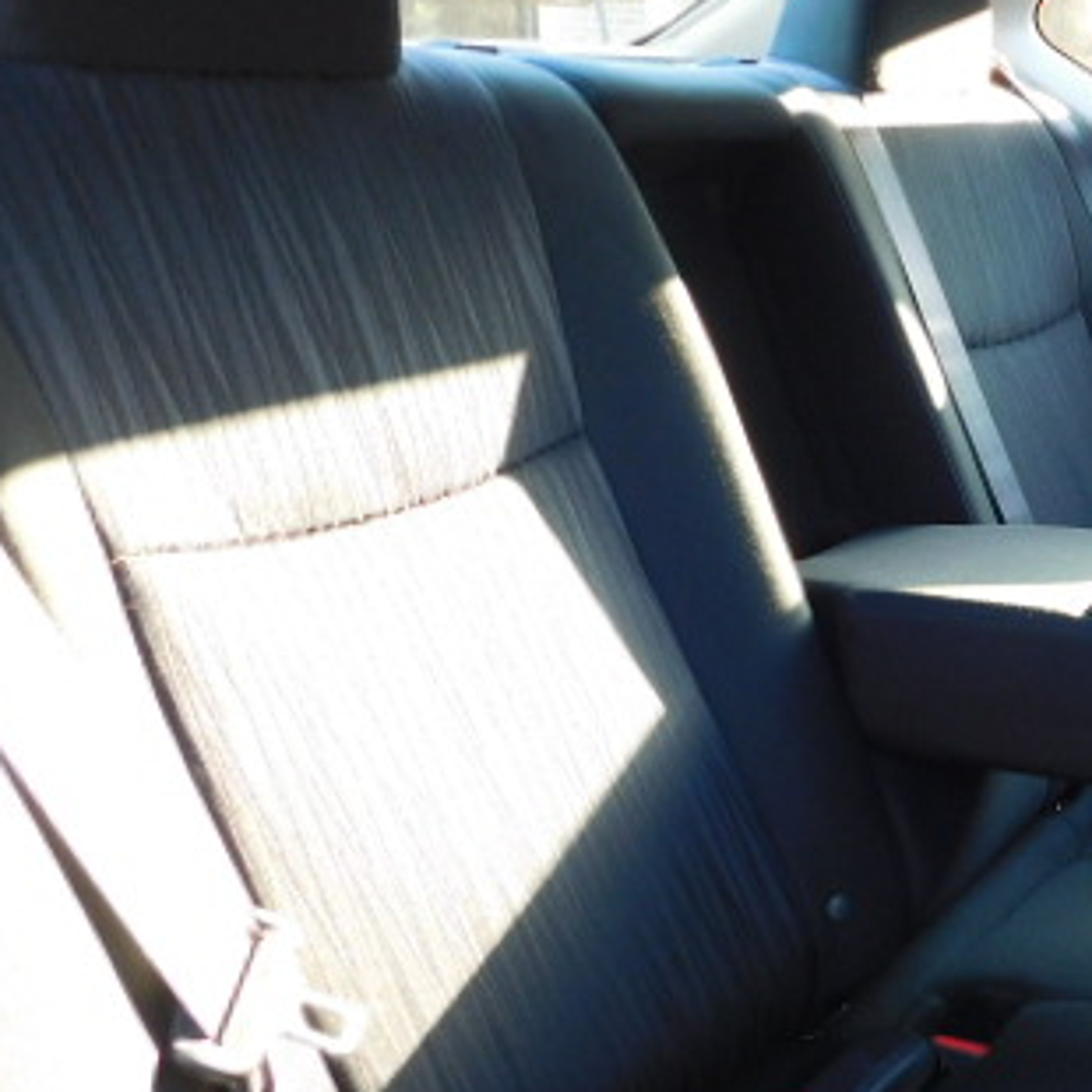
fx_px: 1499
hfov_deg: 36.8
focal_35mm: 42
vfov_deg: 40.0
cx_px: 1039
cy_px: 514
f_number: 3
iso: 125
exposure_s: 1/30
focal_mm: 4
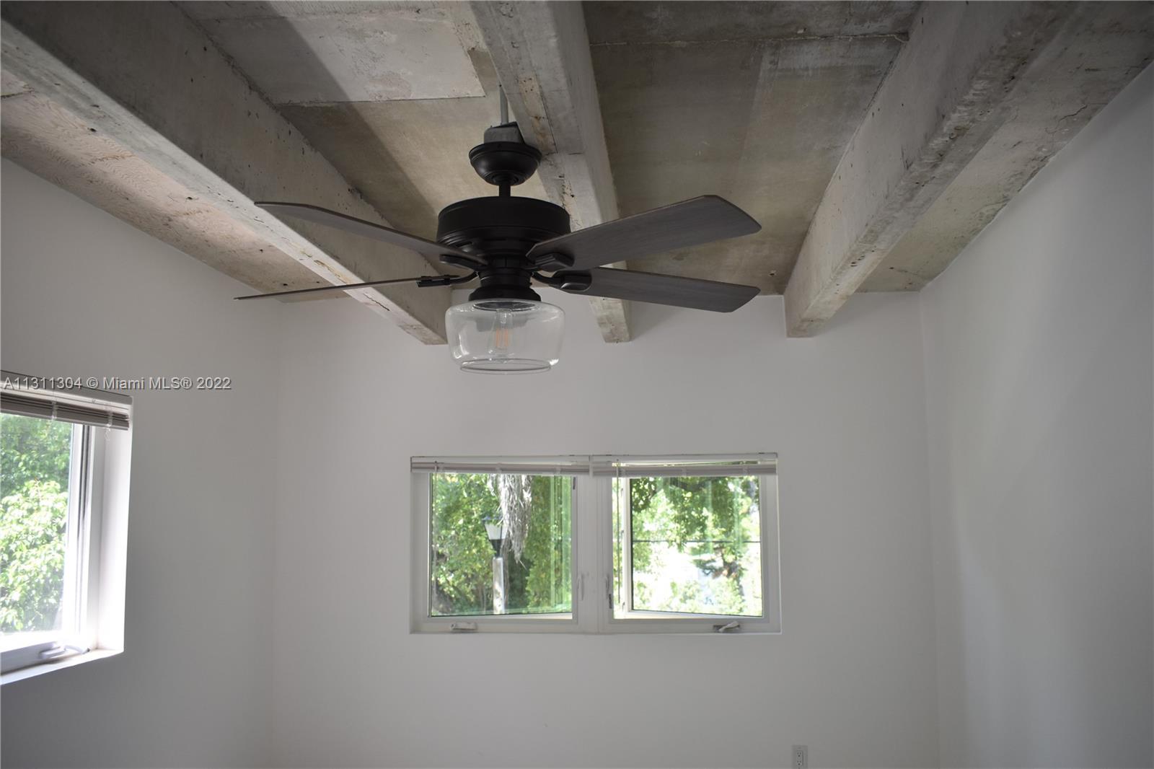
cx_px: 577
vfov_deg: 47.9
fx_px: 865
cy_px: 384
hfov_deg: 67.4
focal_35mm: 27
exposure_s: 1/60
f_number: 4
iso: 400
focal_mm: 18
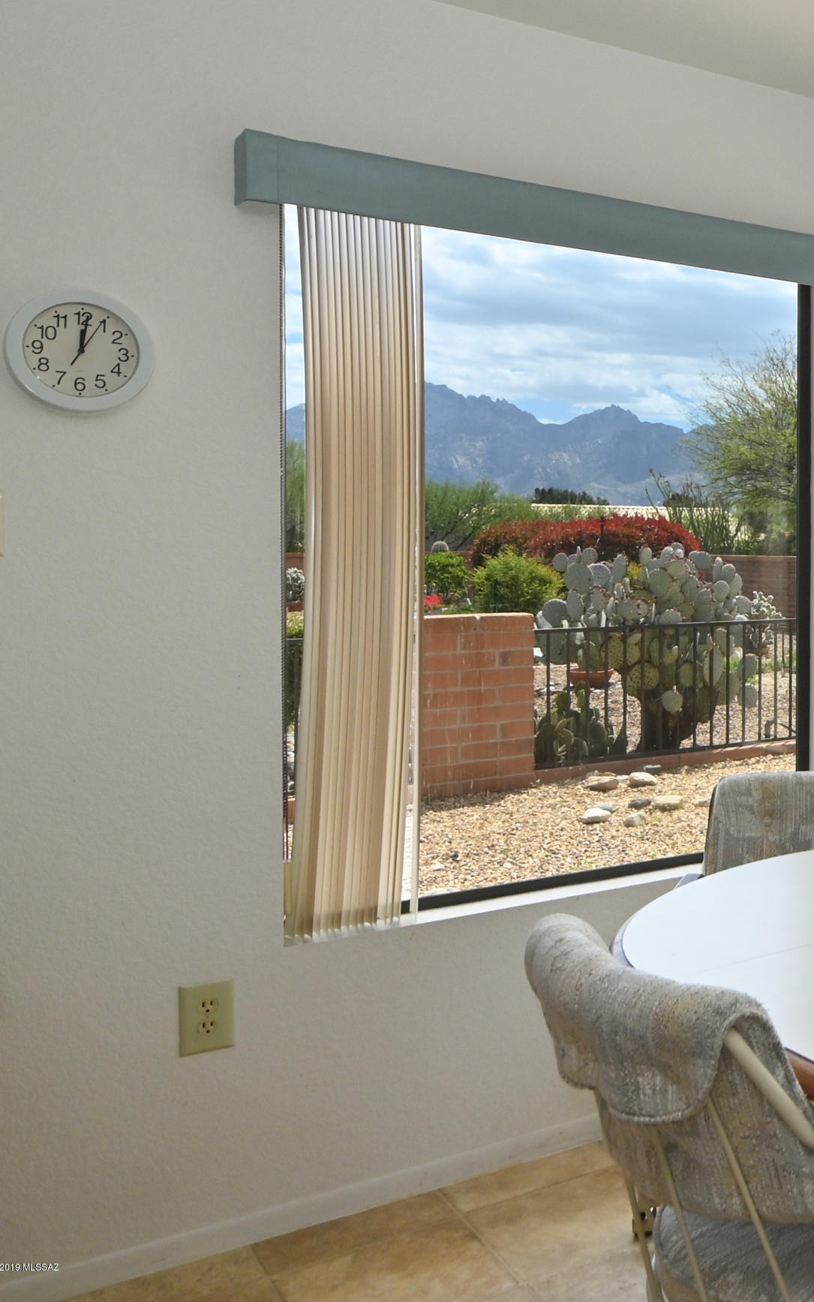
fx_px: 1313
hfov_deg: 27.5
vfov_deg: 52.6
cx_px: 1113
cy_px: 564
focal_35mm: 37
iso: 200
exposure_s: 1/200
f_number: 10
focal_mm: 14
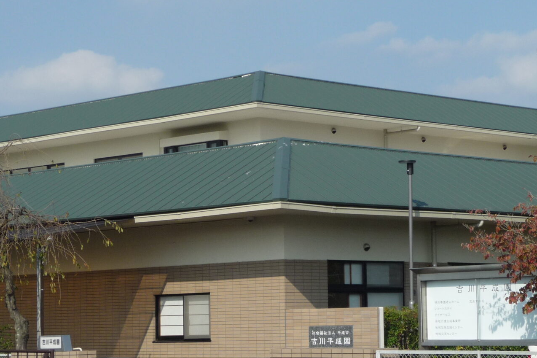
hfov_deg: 18.2
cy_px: 255
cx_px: 357
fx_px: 1670
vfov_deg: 12.2
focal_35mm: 112
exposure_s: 1/800
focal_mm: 11.3
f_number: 4.5
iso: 100
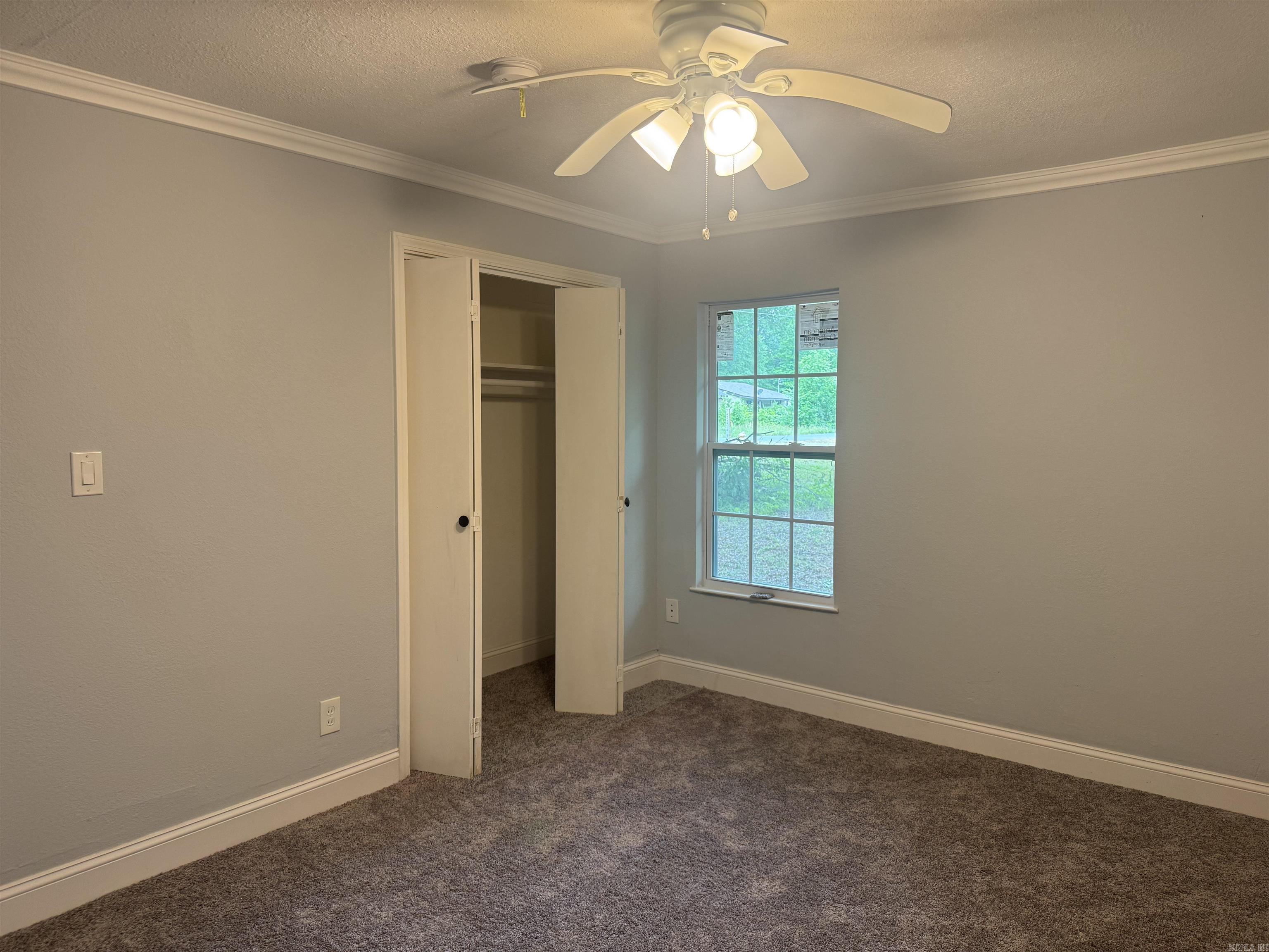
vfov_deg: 56.8
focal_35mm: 24
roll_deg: +0.2
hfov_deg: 71.6
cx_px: 634
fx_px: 880
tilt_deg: -5.0
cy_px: 476
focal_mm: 6.76
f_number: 1.78
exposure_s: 1/60
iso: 100
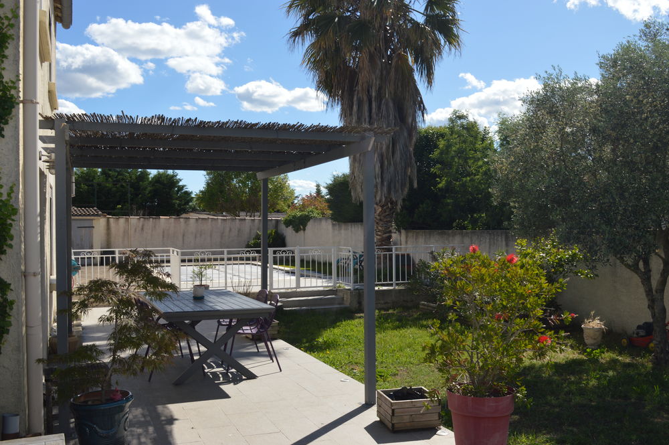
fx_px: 668
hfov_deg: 53.2
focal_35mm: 36
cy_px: 222
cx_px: 334
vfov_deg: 36.8
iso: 100
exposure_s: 1/200
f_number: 9
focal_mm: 24
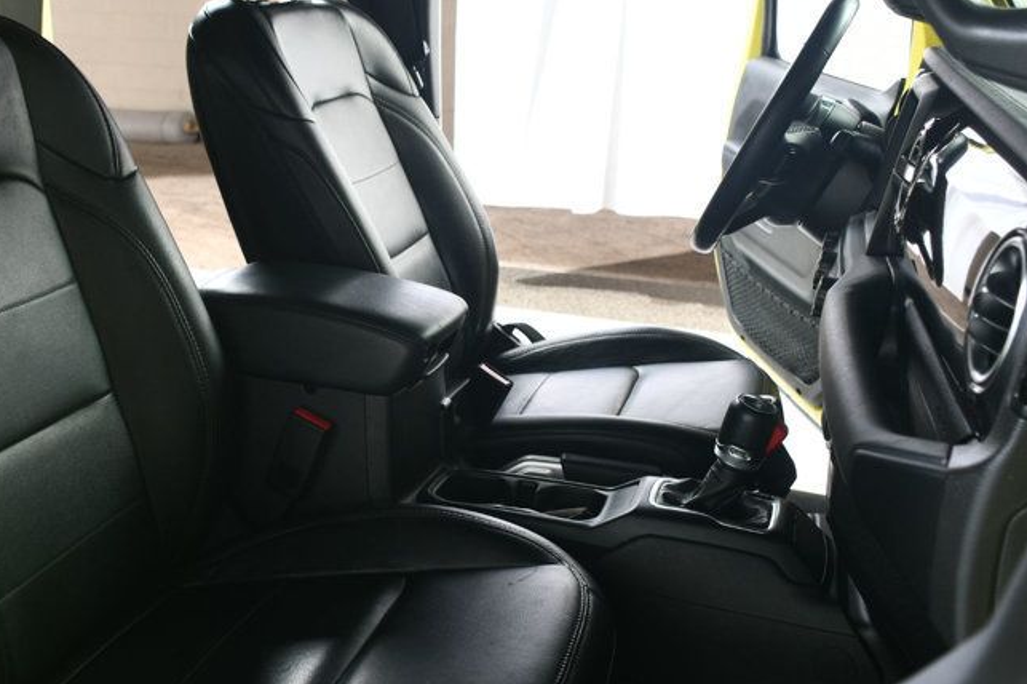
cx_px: 414
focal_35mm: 43
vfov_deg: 31.1
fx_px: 1226
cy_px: 312
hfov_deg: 45.2
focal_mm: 18
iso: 100
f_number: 4.5
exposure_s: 1/160
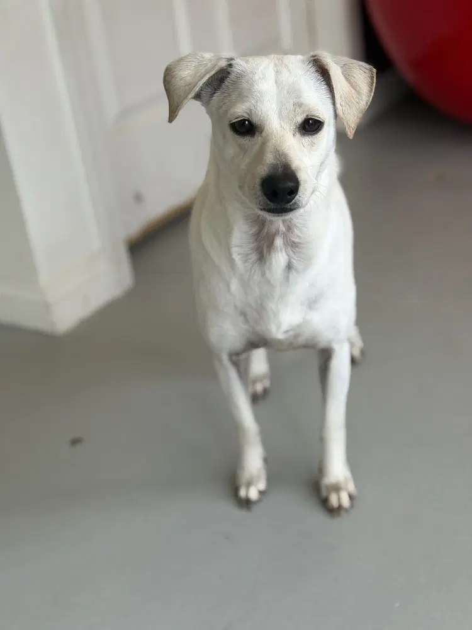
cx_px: 236
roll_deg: +7.2
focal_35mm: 52
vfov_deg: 36.8
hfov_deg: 28.0
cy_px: 315
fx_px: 945
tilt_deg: -25.4
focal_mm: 5.96
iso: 40
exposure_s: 1/367
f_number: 1.6
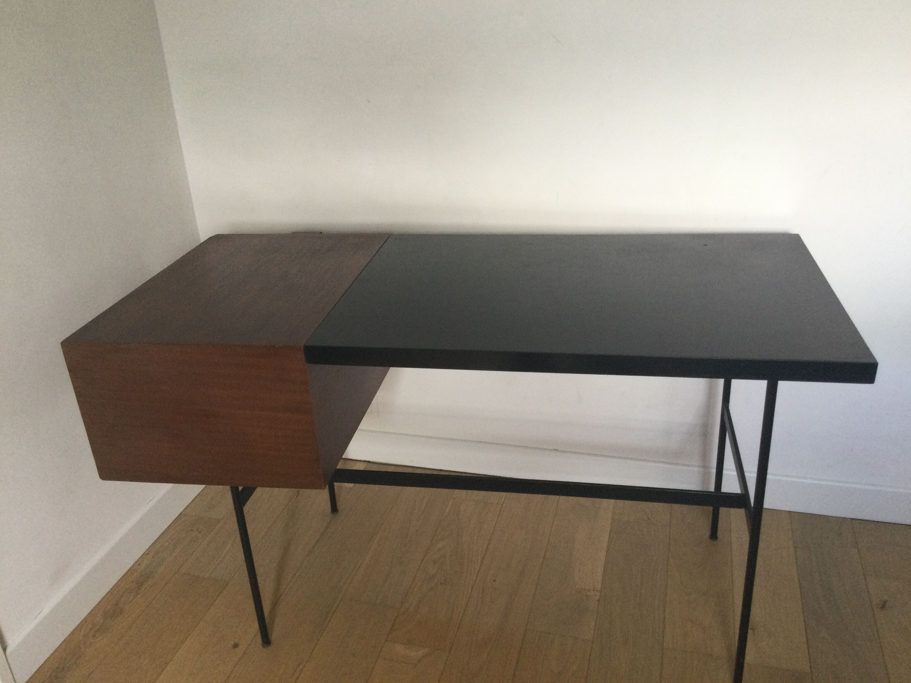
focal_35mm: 31
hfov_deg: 58.4
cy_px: 342
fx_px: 816
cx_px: 456
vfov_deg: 45.4
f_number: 2.4
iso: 80
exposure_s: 1/33
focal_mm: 3.3
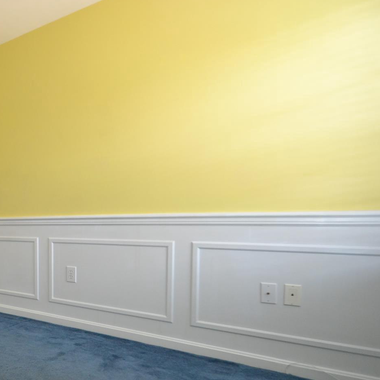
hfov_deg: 44.8
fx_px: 348
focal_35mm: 28
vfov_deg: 56.9
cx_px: -30
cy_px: 228
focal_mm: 10
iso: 720
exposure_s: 1/60
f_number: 3.5
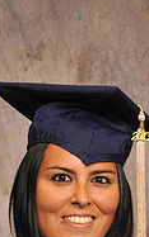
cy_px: 265
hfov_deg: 5.1
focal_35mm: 257
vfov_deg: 8.1
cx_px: 77
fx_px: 1668
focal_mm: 70
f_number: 6.3
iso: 200
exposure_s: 1/60
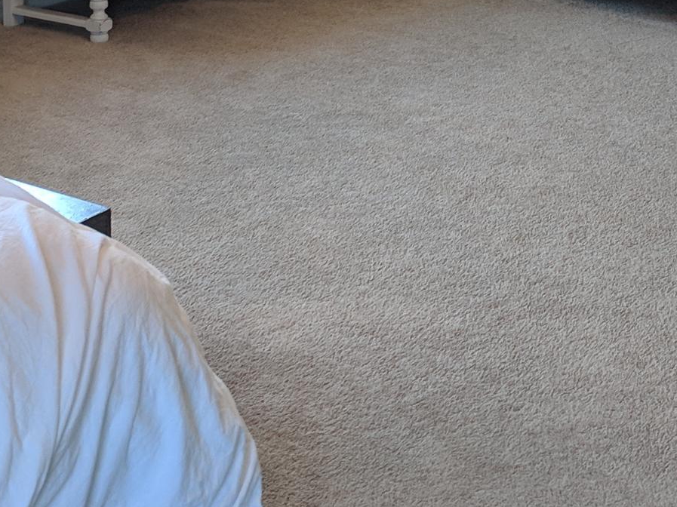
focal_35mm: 87
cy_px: -243
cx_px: 509
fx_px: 1701
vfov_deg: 15.7
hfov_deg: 22.3
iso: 202
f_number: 2
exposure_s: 1/60
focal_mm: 4.67
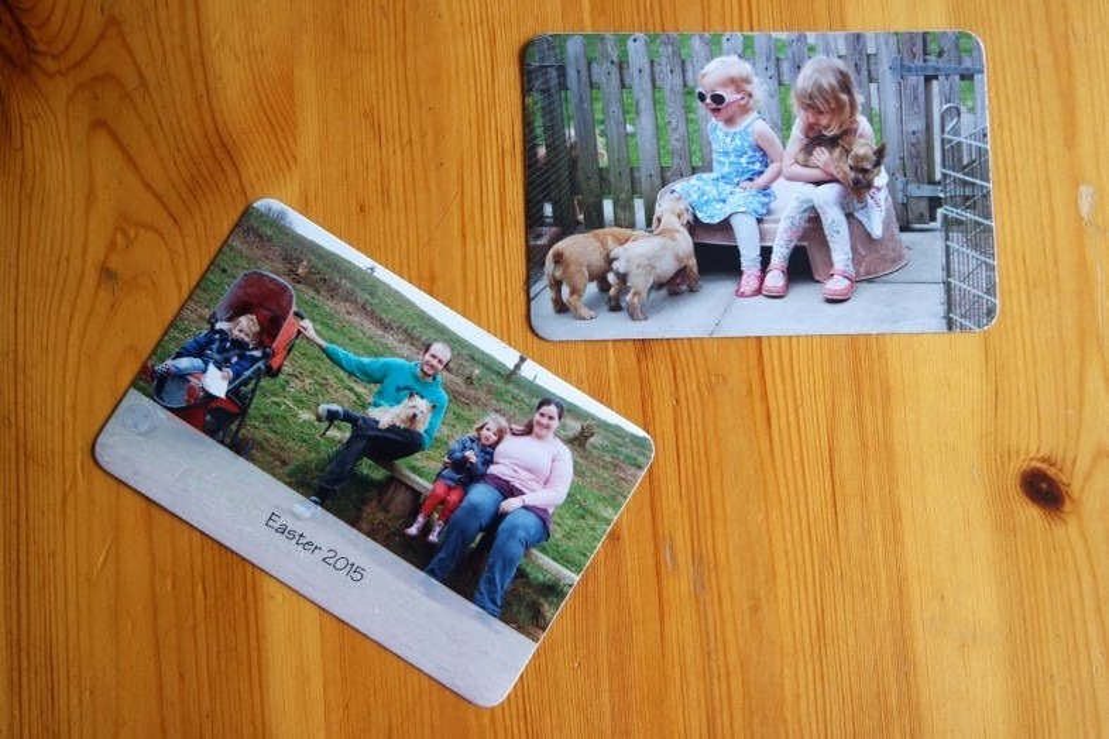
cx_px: 554
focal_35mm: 32
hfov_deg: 58.7
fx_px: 986
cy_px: 370
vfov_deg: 41.1
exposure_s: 1/40
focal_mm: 21
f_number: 4
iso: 200
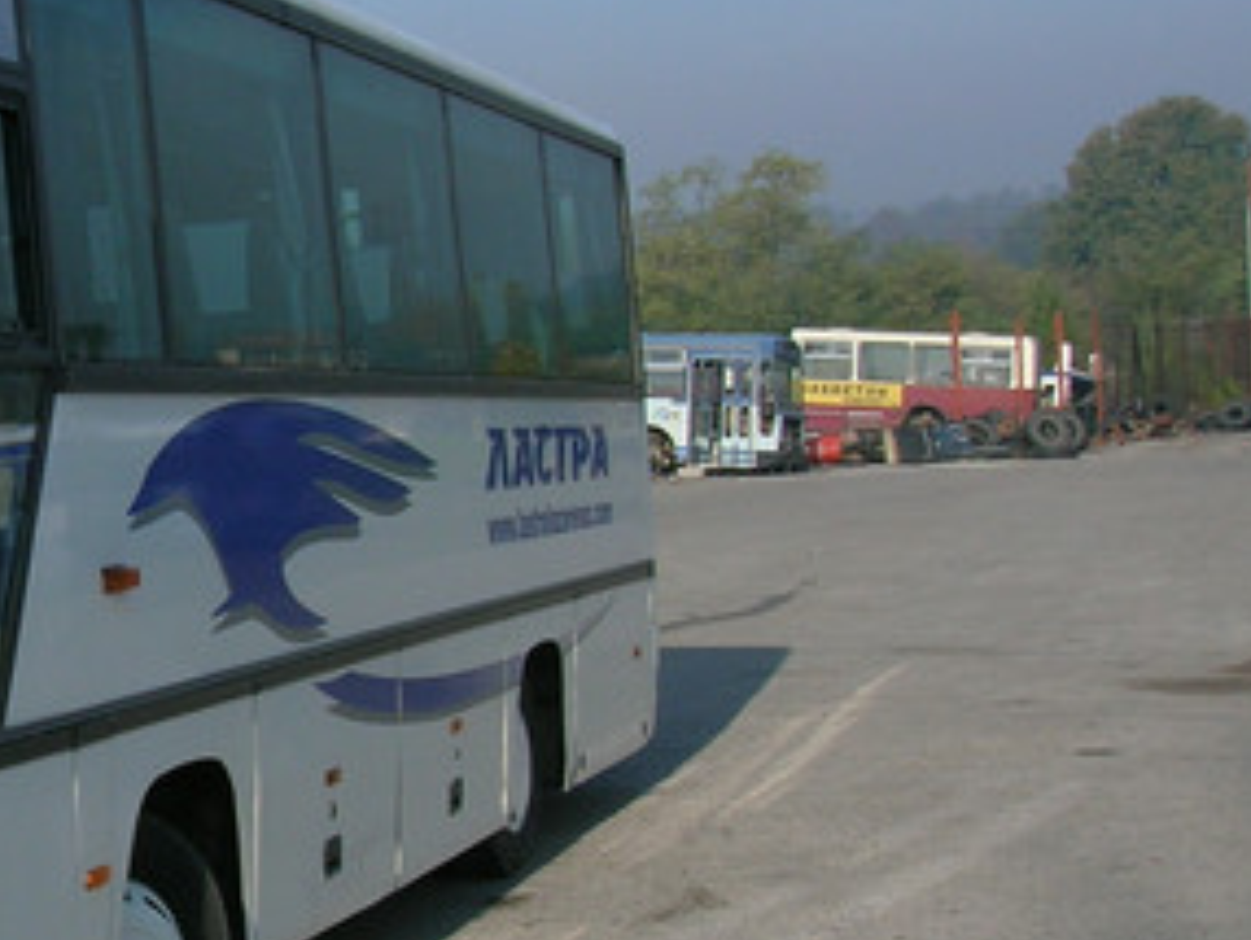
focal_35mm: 76
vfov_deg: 19.4
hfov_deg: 24.3
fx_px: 2749
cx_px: -52
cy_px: 479
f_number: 4.9
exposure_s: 1/540
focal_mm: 5.7
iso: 50
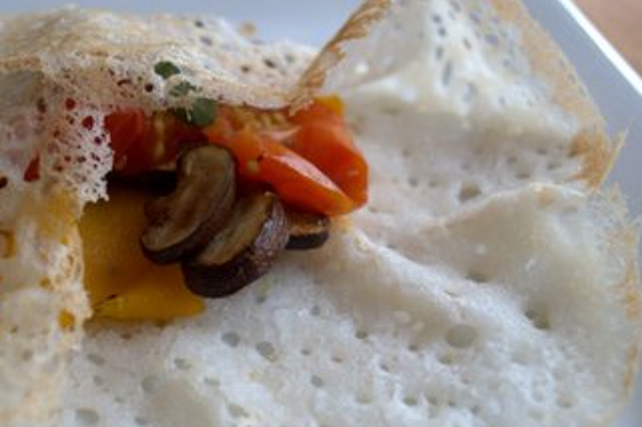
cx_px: 209
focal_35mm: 63
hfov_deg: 31.6
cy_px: 211
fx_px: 1123
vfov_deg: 21.5
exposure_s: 1/60
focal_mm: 28
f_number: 5
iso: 400
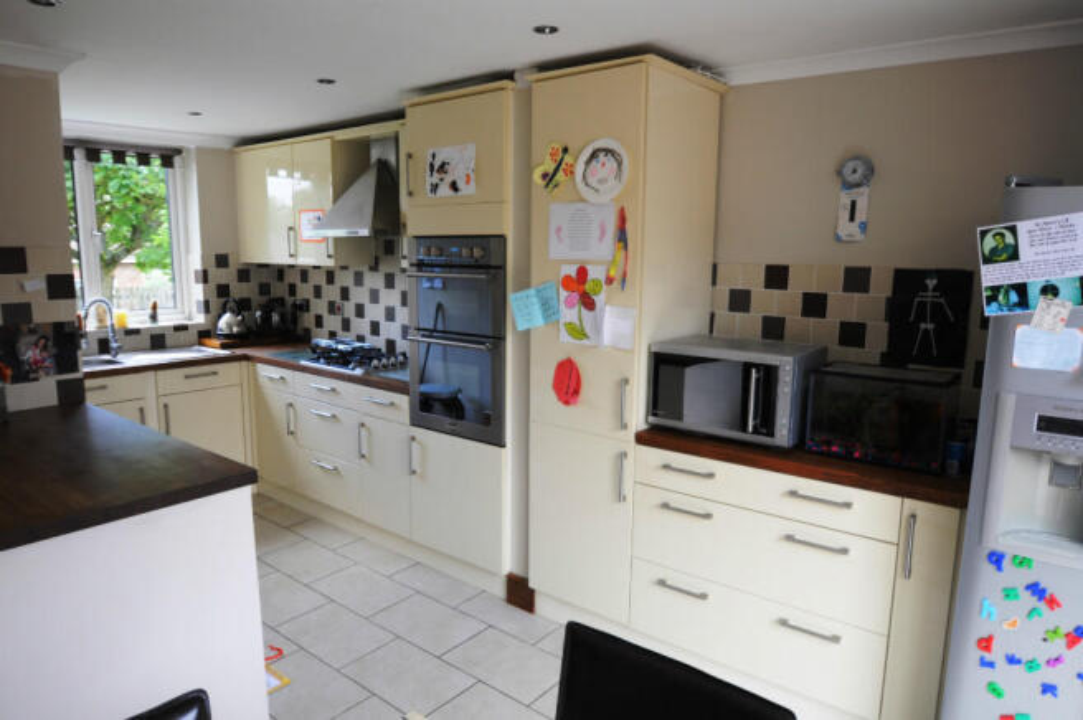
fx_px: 676
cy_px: 360
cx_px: 542
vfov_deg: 56.0
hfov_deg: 77.4
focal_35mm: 22
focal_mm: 15
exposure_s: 1/50
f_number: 4
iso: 250
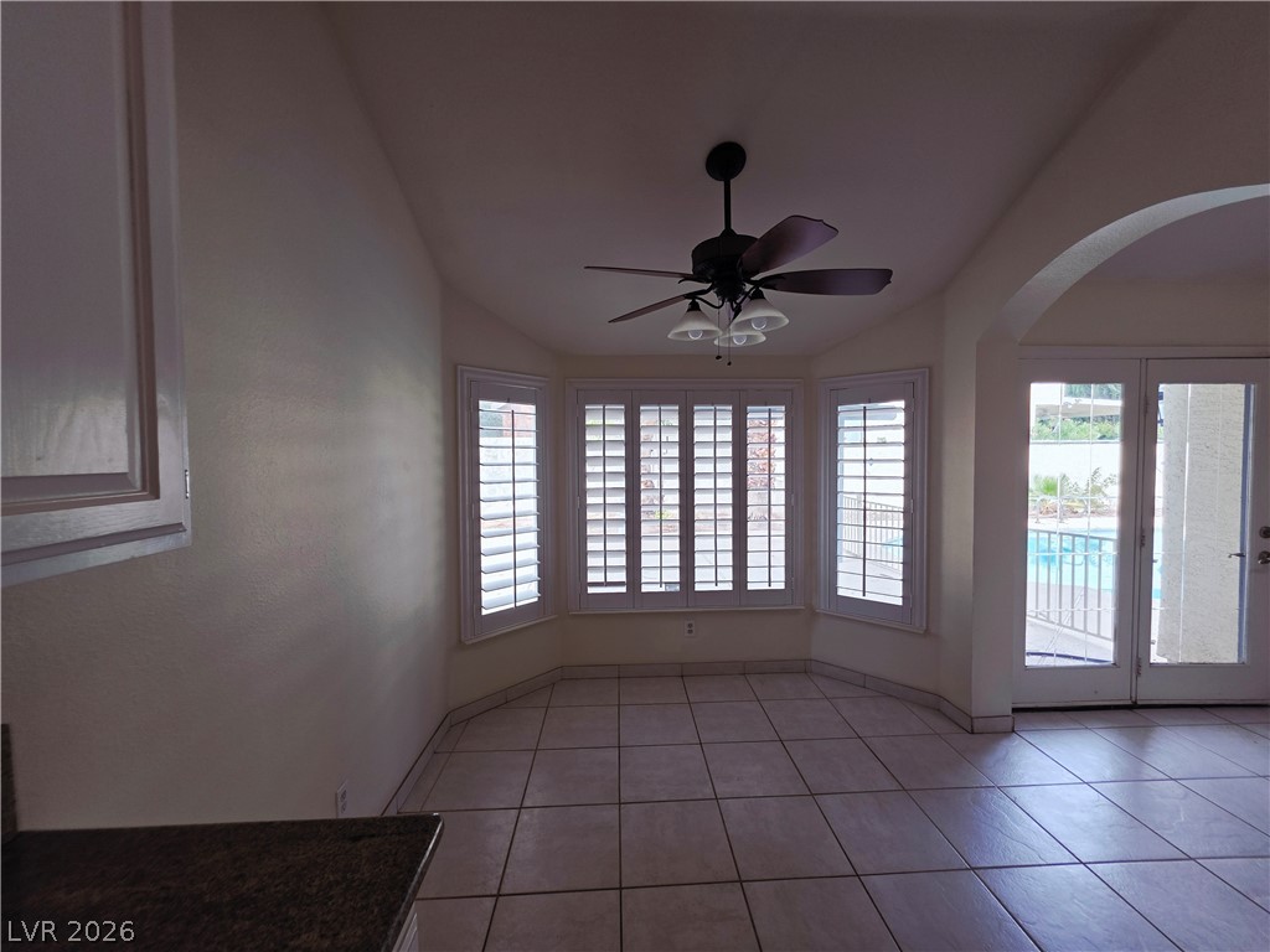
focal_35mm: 13
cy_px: 476
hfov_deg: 106.2
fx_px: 477
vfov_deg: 89.9
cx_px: 635
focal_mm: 2.2
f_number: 1.9
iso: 40
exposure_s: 1/180
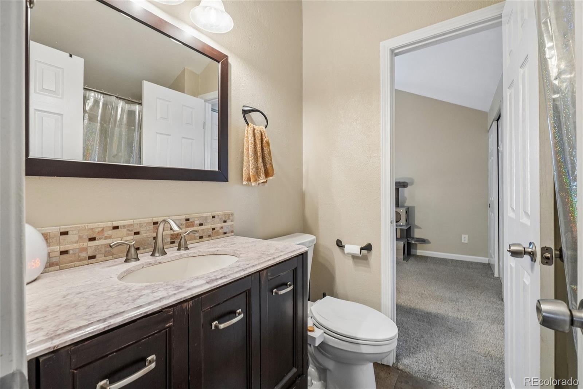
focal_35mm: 15
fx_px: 243
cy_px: 194
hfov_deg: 100.4
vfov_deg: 77.3
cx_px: 292
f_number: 8
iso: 400
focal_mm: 10
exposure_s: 1/13
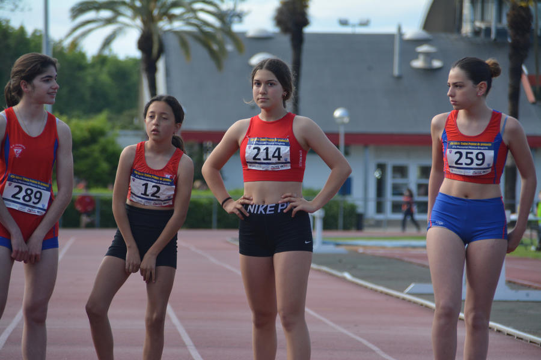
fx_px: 4508
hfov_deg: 6.9
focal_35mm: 300
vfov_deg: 4.6
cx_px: 270
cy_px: 180
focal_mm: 200
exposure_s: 1/1000
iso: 640
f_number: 6.3
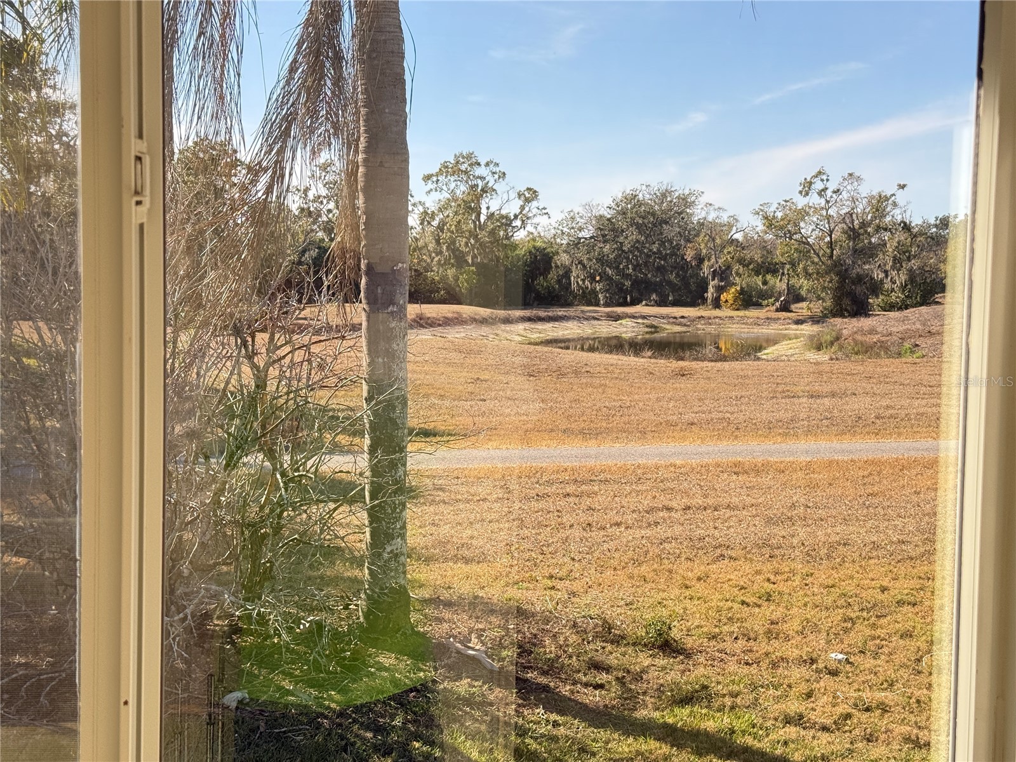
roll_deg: -1.1
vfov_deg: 30.3
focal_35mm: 48
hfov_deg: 39.7
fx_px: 1409
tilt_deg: -4.2
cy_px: 381
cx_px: 508
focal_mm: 6.76
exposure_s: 1/475
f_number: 1.78
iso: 80
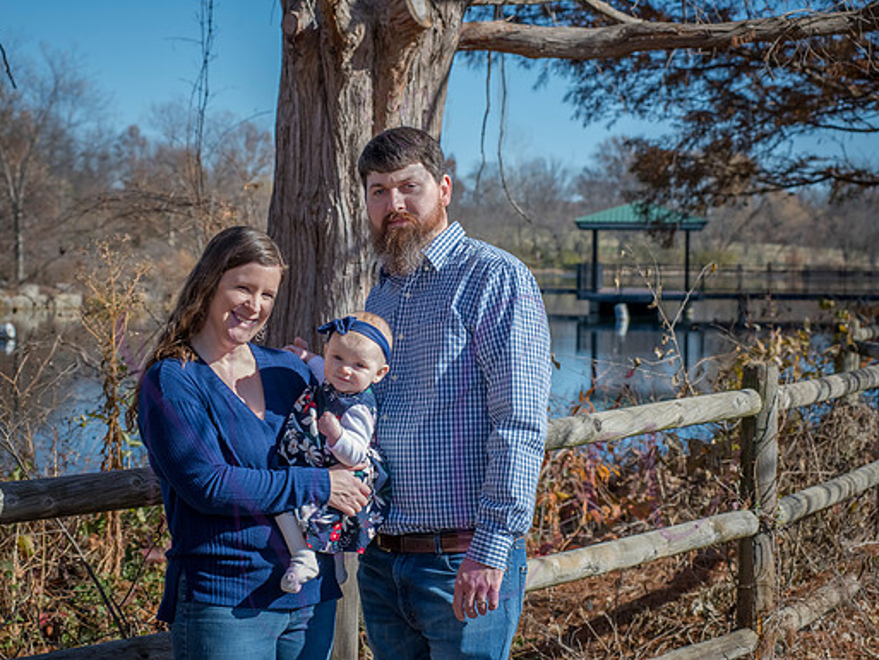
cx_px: 404
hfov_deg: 22.5
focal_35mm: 87
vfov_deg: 17.0
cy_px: 330
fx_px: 2210
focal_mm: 80
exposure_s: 1/500
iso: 400
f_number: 8
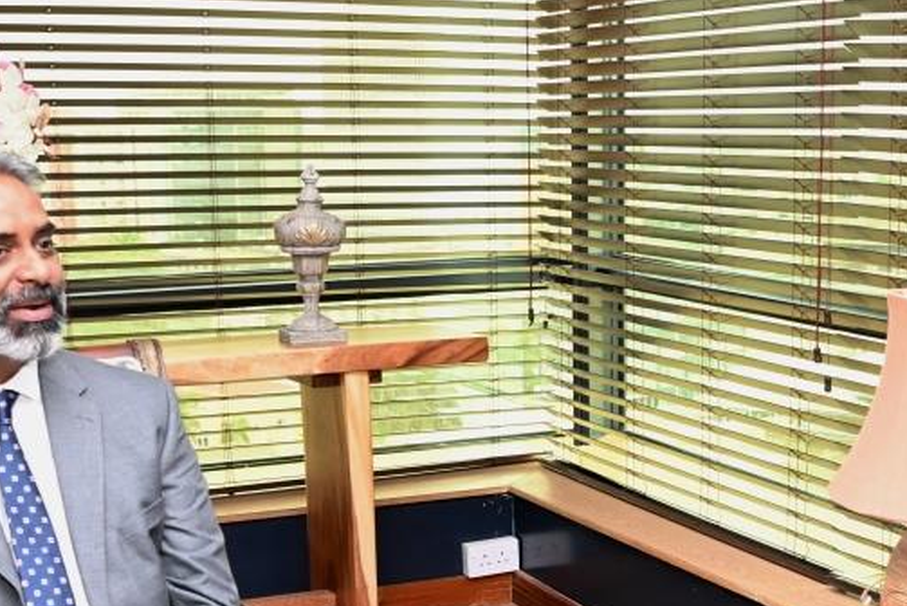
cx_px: 656
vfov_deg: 22.9
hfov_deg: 34.4
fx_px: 1437
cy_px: 598
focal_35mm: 57
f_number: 8
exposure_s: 1/160
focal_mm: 28
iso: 3200
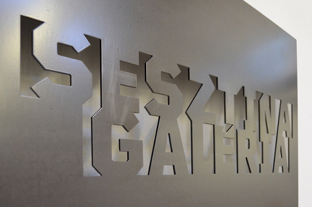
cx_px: 156
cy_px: 104
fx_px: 311
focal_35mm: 36
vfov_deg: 36.7
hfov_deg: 53.2
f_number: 4
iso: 3200
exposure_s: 1/30
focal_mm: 24
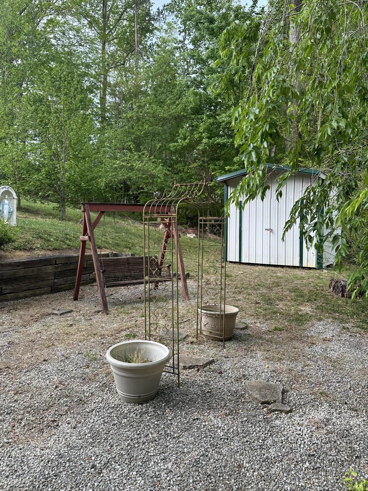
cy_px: 240
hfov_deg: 54.9
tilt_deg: -1.3
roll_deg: -1.1
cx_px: 177
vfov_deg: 69.4
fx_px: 354
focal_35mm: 25
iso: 64
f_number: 1.78
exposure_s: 1/202
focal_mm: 6.86
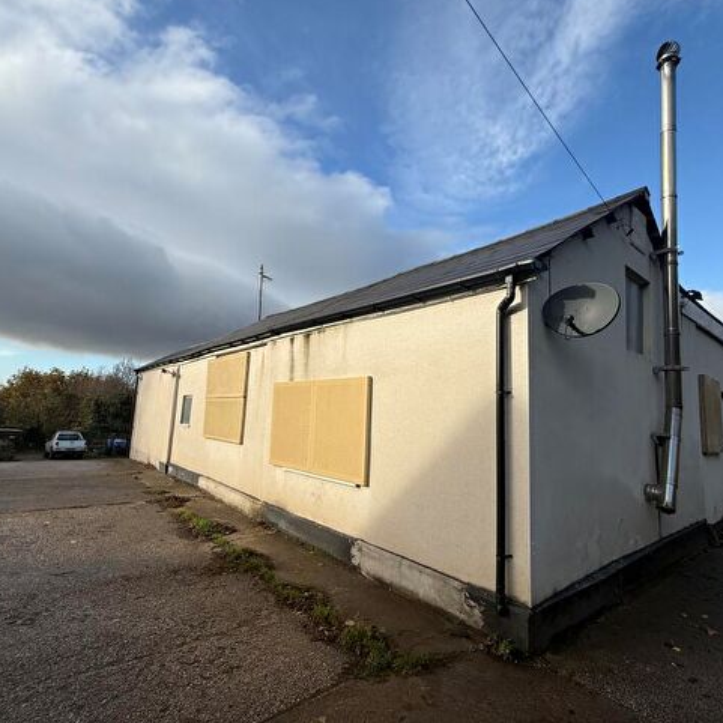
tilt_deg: +8.0
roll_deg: -2.4
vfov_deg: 80.7
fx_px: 425
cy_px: 360
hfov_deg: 80.6
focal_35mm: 18
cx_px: 392
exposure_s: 1/1312
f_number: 2.2
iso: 50
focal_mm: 2.22
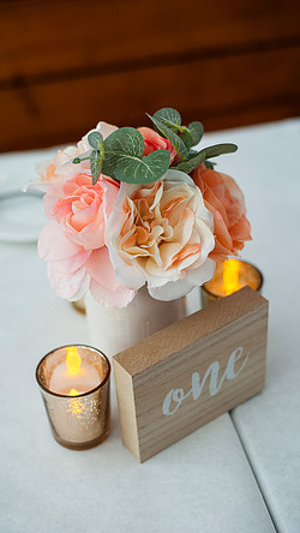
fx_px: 749
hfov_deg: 22.6
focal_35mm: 53
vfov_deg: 39.2
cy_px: 266
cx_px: 142
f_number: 2.8
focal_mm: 50
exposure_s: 1/160
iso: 1600
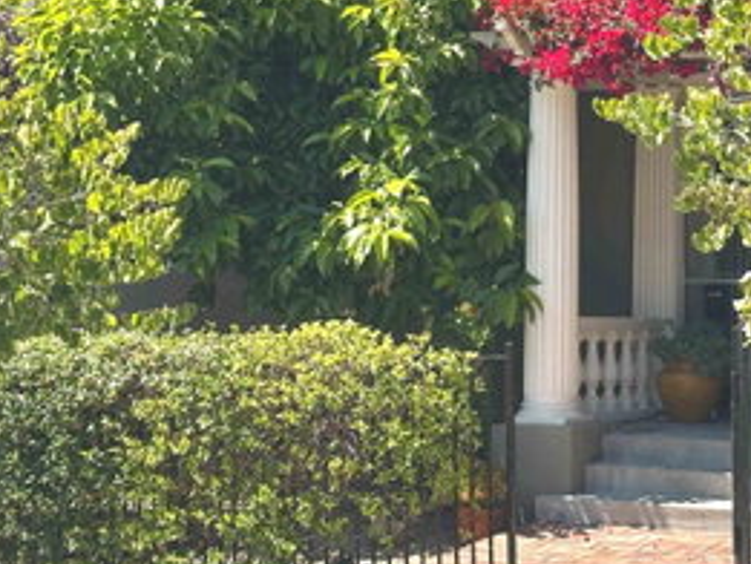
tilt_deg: +0.4
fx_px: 2040
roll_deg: -0.9
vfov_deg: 15.7
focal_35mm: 94
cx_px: 570
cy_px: 239
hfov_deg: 20.7
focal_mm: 6.86
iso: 64
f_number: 1.78
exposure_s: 1/1145
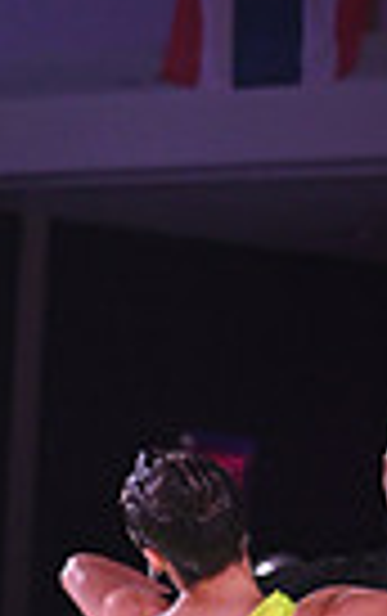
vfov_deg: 4.8
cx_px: -470
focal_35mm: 432
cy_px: 859
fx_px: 7267
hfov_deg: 3.0
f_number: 5
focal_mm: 100
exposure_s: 1/320
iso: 2500
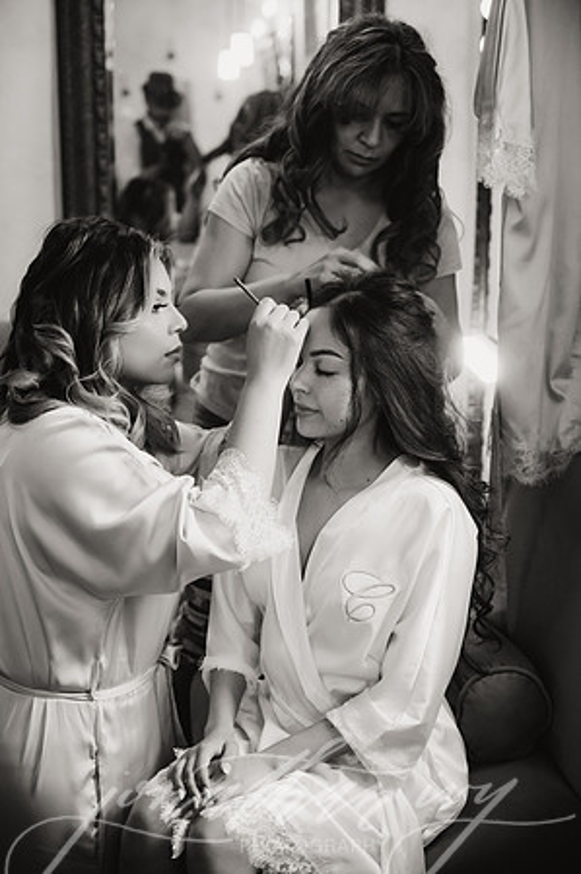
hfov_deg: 26.4
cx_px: 290
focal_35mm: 51
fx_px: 1237
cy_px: 437
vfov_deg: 38.9
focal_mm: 51
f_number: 2.8
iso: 1250
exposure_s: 1/160
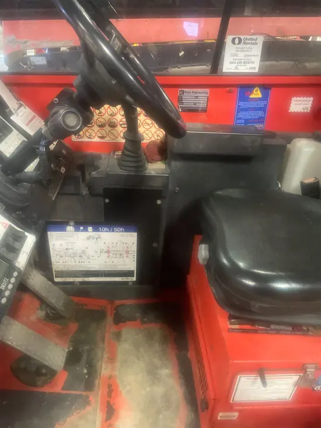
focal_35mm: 26
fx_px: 321
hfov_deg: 53.1
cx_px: 160
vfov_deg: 67.3
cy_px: 214
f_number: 1.6
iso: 800
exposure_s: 1/30
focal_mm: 4.2
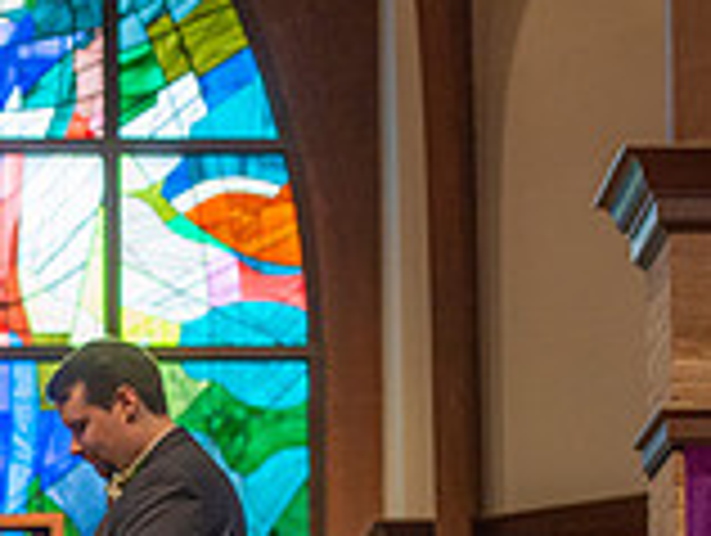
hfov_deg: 7.1
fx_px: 5657
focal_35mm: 275
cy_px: 563
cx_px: -86
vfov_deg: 5.4
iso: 1250
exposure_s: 1/400
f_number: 3.2
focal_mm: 78
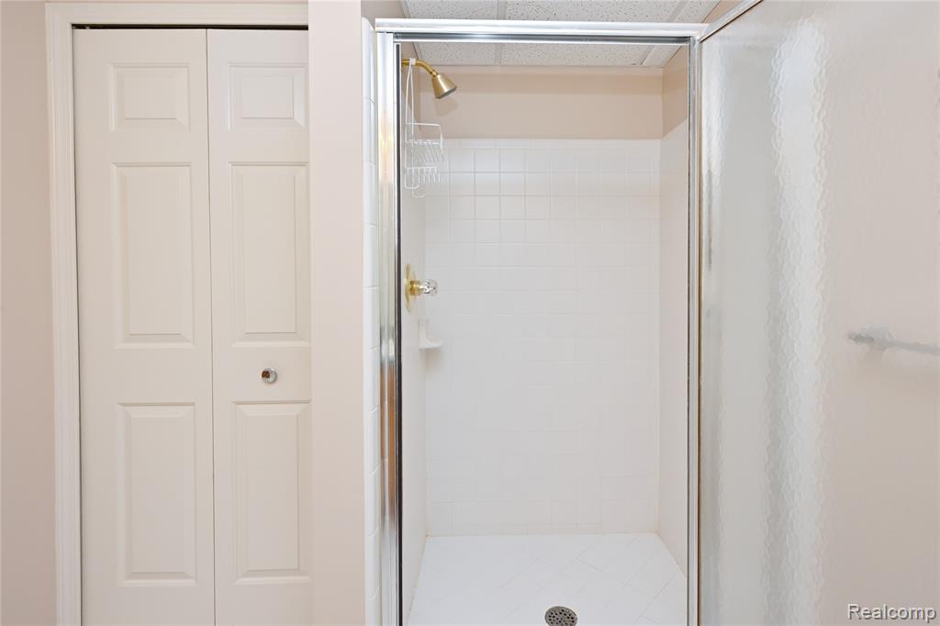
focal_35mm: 14
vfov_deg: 81.2
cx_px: 470
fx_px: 365
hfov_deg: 104.3
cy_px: 313
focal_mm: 14
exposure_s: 1/60
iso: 250
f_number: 10
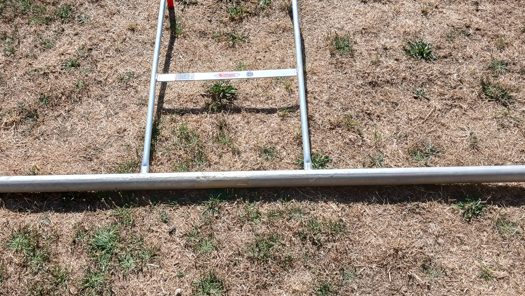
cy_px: 165
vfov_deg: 31.2
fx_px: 529
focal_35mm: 38
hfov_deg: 52.6
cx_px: 230
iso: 20
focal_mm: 3.98
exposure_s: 1/503
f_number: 1.8
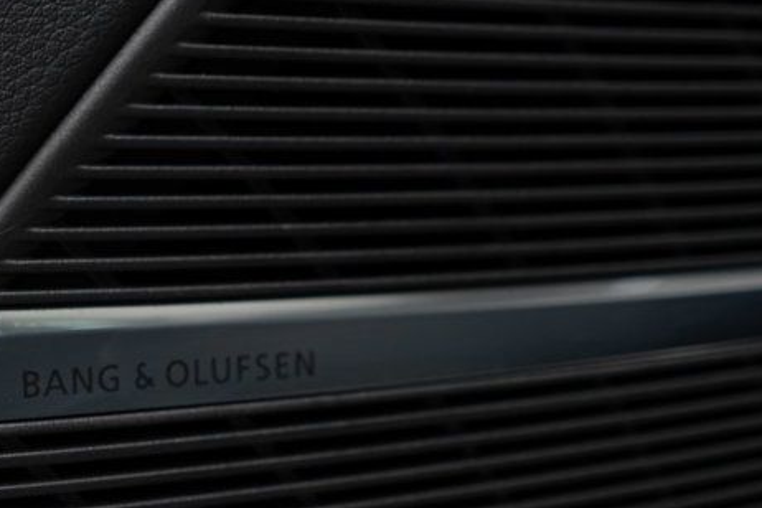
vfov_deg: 14.6
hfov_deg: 21.6
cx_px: 120
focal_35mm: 93
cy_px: 387
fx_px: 1968
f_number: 3.2
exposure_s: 1/50
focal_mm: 28
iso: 640
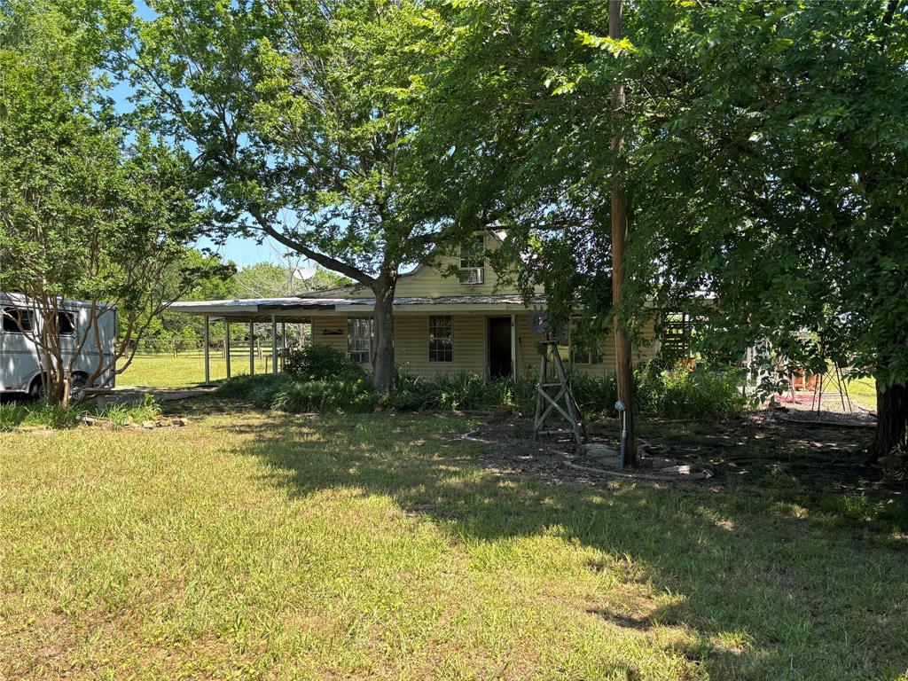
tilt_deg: +0.1
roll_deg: +0.2
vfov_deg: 53.1
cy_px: 340
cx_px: 454
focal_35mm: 26
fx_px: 682
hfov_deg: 67.3
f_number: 1.6
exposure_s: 1/799
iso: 50
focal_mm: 5.96
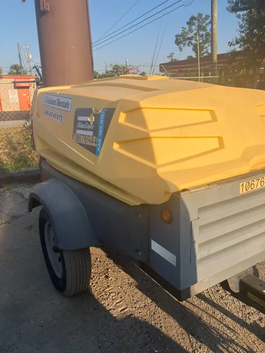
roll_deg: +1.7
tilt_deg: -16.5
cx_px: 132
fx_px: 286
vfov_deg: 63.4
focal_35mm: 28
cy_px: 176
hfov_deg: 49.8
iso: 32
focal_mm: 3.99
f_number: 1.8
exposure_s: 1/1517
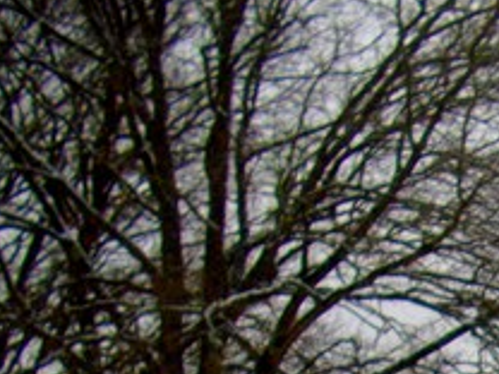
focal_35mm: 142
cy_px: 662
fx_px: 2047
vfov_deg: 9.9
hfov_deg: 12.8
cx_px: 854
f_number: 5.6
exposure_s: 1/200
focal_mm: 6.2
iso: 100
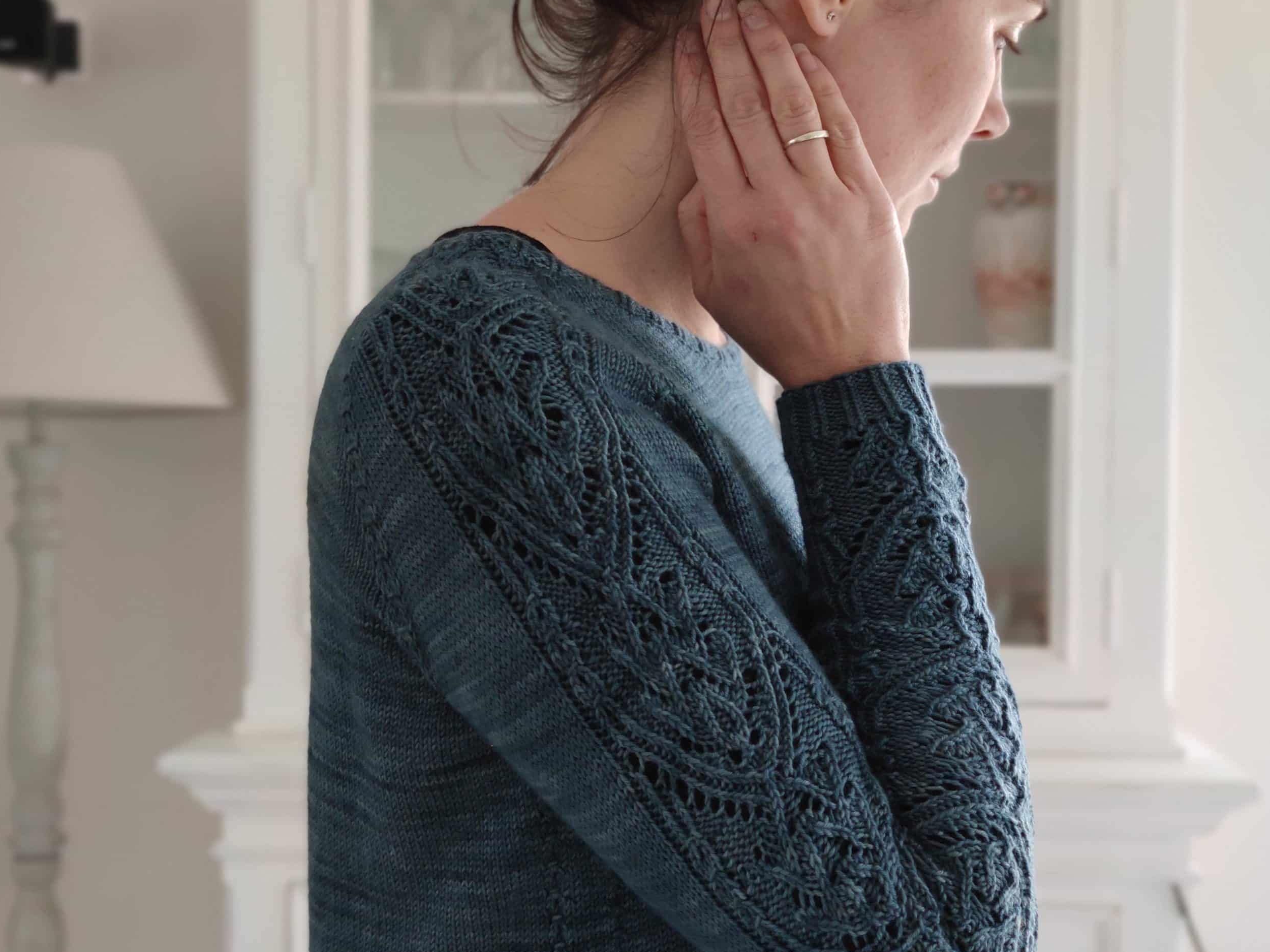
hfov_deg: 44.8
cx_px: 631
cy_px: 480
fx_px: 1541
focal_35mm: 42
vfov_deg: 34.3
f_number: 2
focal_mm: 8.16
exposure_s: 1/33
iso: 1034
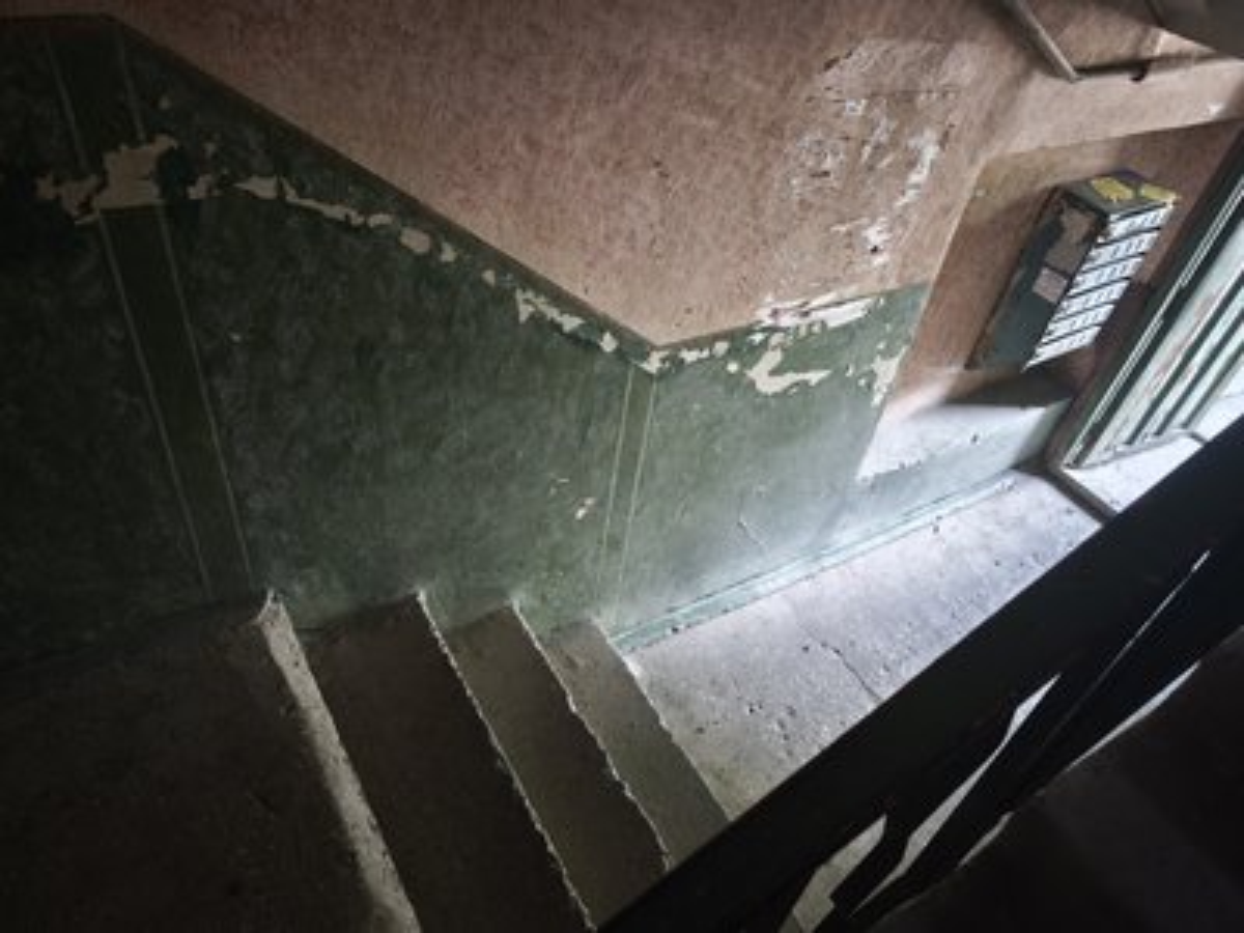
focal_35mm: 23
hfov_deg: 73.9
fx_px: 827
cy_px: 466
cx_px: 622
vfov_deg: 58.9
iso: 800
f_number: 1.6
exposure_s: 1/25
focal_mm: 6.57
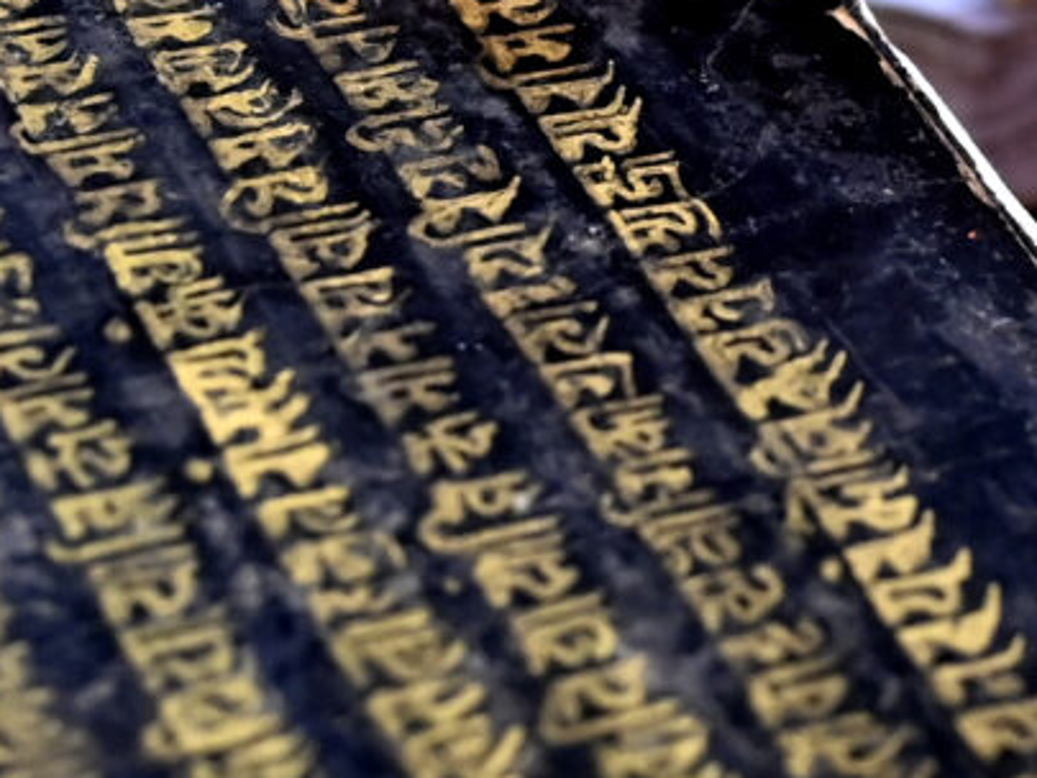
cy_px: -562
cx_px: 1037
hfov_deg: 8.3
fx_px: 7102
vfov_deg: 6.2
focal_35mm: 237
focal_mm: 39
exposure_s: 1/160
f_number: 4
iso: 1000
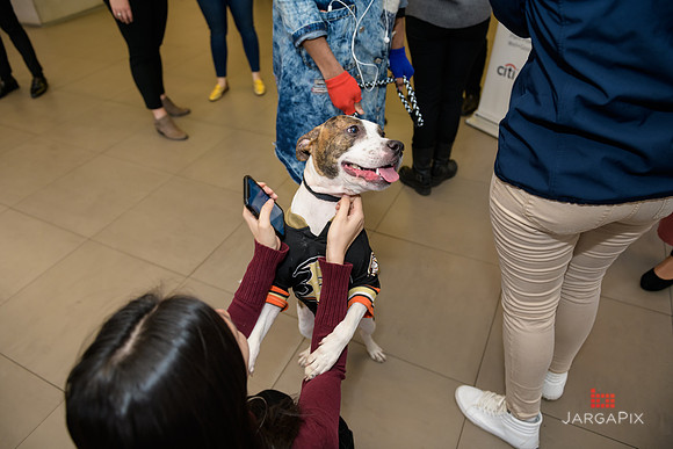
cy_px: 224
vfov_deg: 53.2
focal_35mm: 24
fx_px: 449
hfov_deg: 73.7
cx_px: 336
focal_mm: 24
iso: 400
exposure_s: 1/125
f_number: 3.2
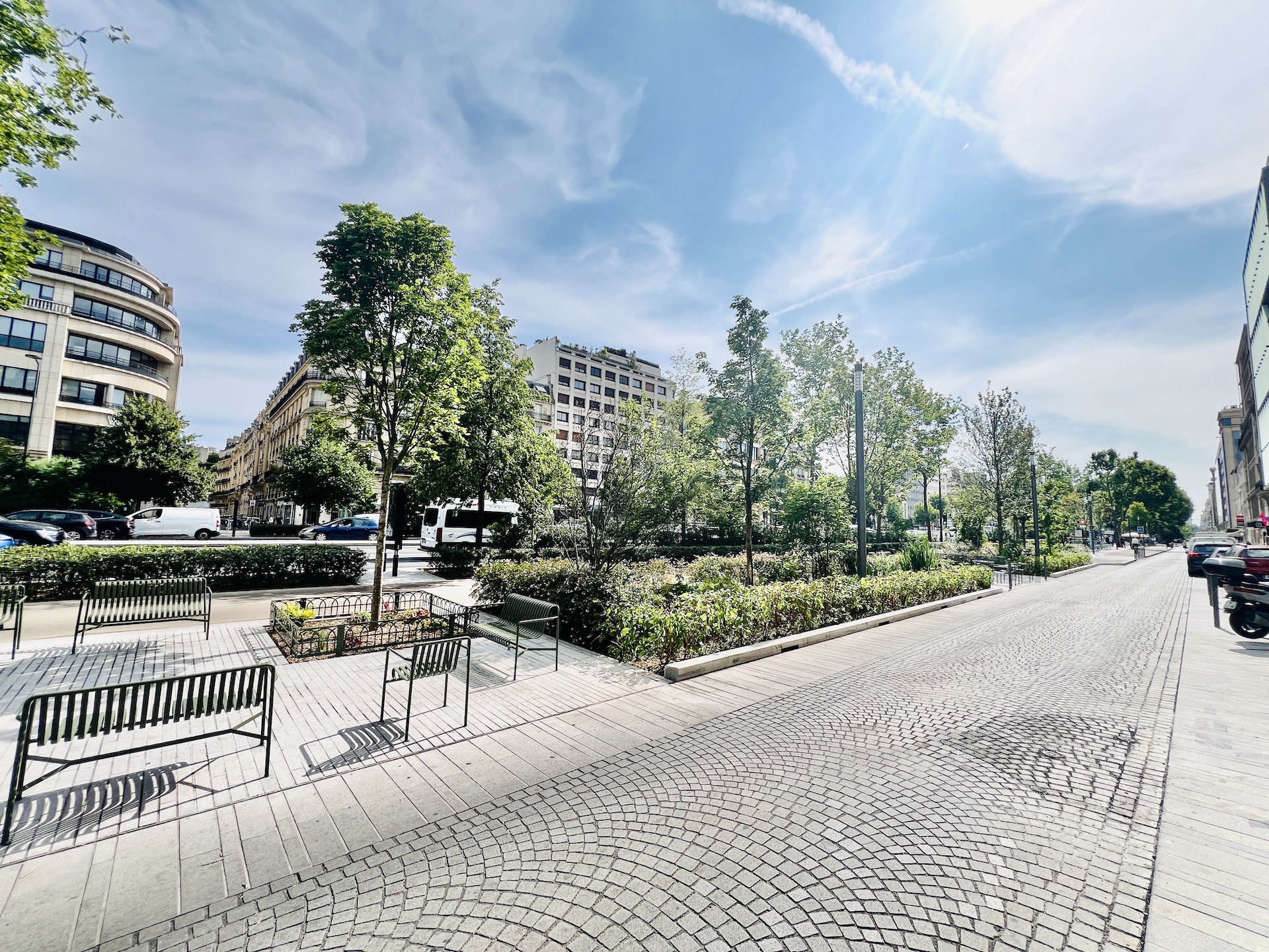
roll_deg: -1.9
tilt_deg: +5.1
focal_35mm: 13
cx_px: 634
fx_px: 477
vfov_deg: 89.9
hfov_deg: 106.2
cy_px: 476
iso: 32
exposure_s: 1/1754
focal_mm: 1.57
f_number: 1.8
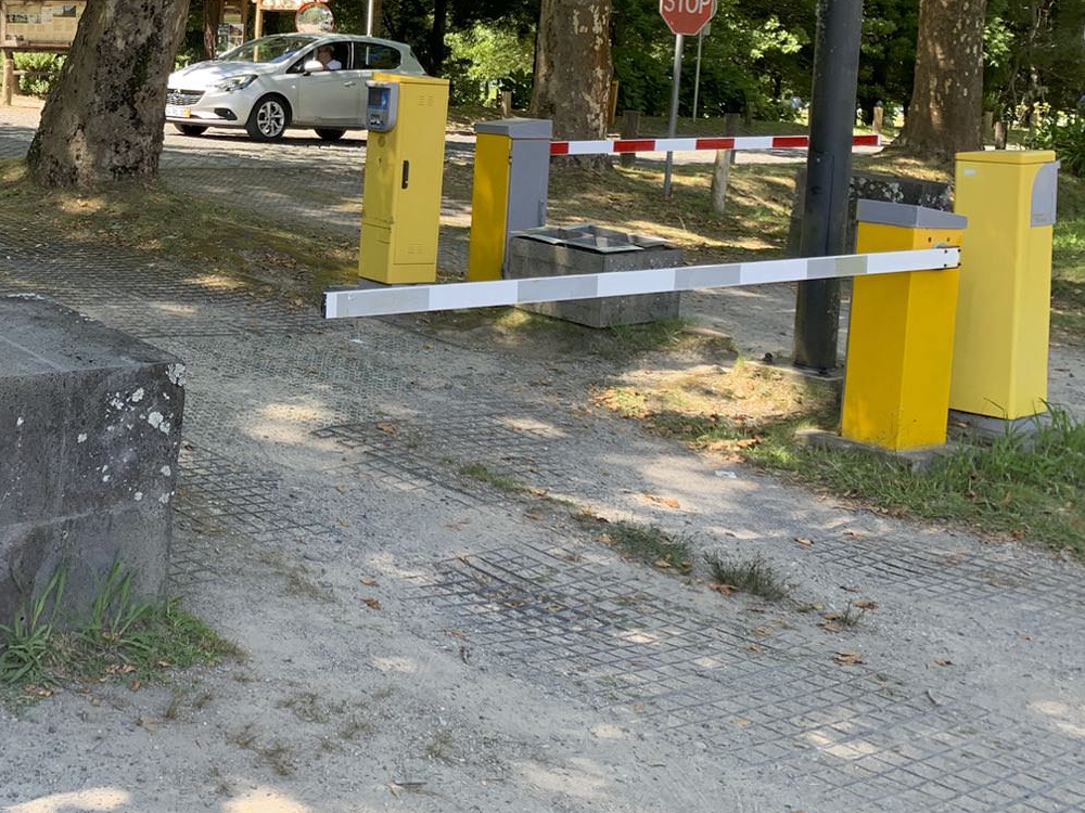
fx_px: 1630
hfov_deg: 34.3
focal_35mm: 52
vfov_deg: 27.2
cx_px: 62
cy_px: 114
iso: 25
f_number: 1.8
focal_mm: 4.25
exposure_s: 1/201
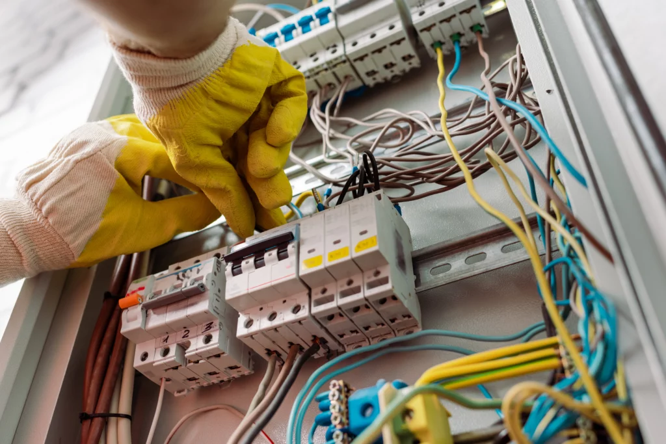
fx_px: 648
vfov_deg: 37.9
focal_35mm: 35
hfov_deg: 54.4
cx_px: 333
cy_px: 222
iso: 250
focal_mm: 35
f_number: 4
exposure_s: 1/200
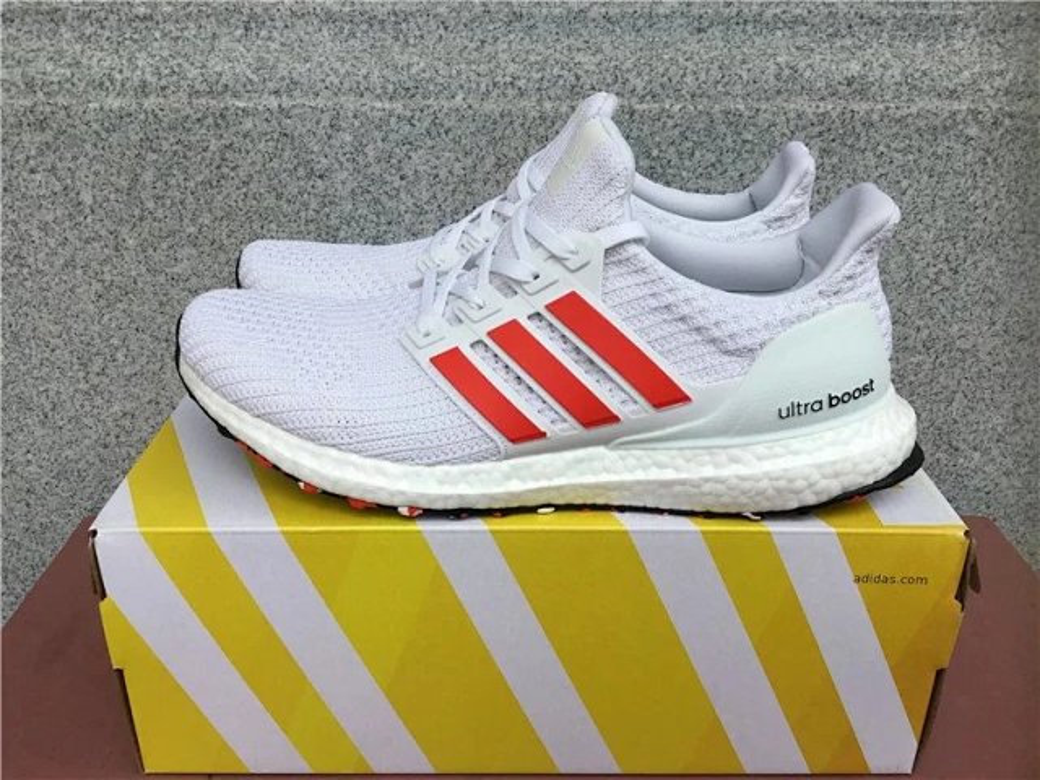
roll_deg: +0.1
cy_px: 390
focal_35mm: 31
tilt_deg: -24.6
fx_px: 931
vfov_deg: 45.4
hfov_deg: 58.4
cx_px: 520
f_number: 2.4
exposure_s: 1/243
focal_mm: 3.3
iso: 25
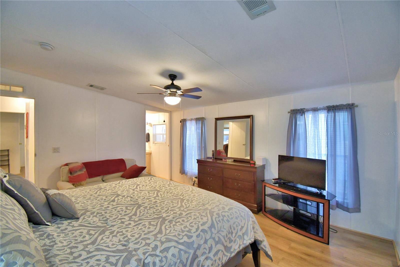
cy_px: 134
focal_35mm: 15
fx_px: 167
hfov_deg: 100.4
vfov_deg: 77.3
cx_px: 200
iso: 800
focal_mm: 10
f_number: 4.5
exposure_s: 1/30
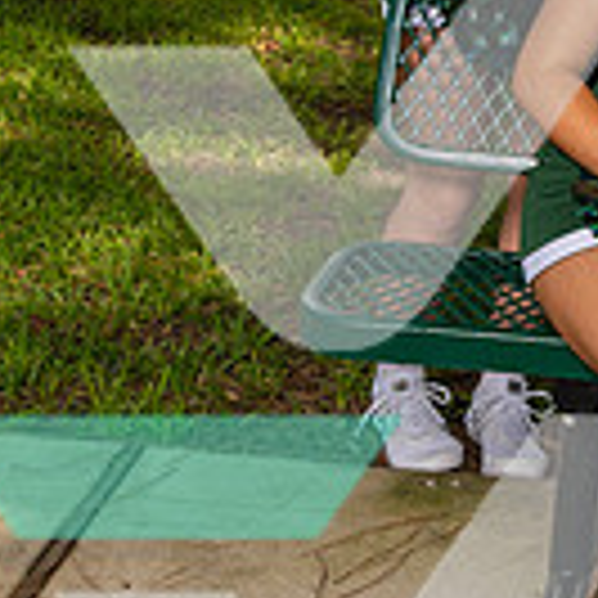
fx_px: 1818
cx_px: 1093
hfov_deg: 15.8
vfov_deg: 18.5
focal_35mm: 93
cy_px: 110
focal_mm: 25
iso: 320
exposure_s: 1/250
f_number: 11
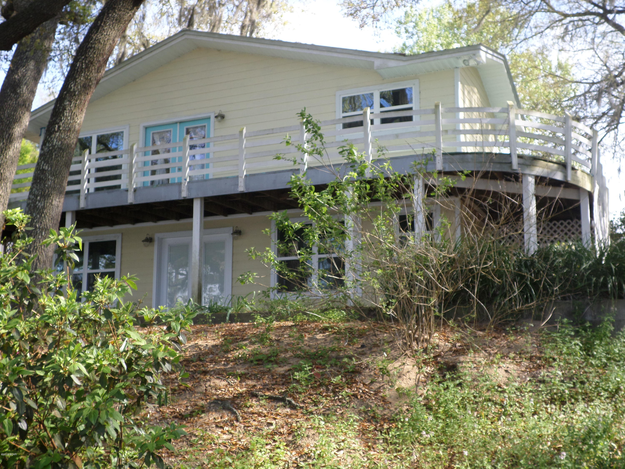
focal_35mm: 43
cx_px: 312
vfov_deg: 33.6
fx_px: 776
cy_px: 234
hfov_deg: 43.9
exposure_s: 1/180
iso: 80
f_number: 3.2
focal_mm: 7.8
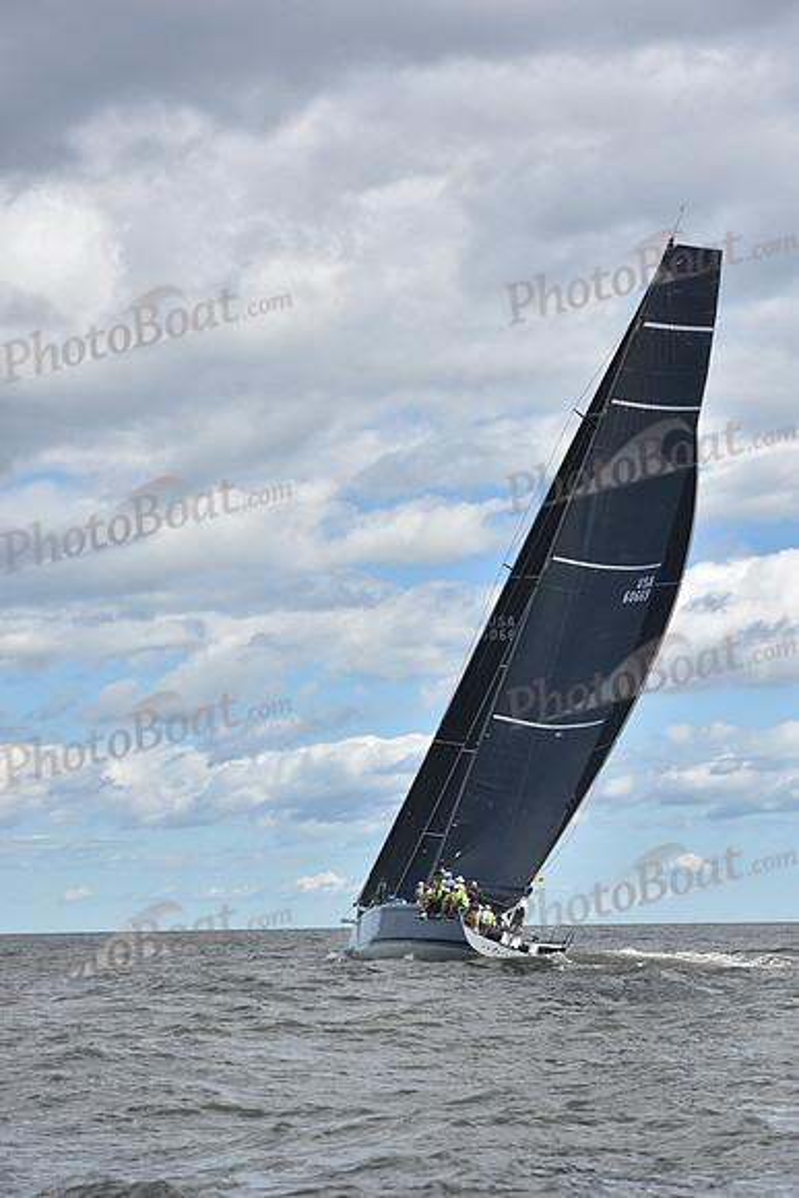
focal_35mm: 95
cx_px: 400
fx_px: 3161
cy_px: 599
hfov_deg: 14.4
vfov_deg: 21.5
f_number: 8
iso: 250
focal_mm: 95
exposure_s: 1/1000
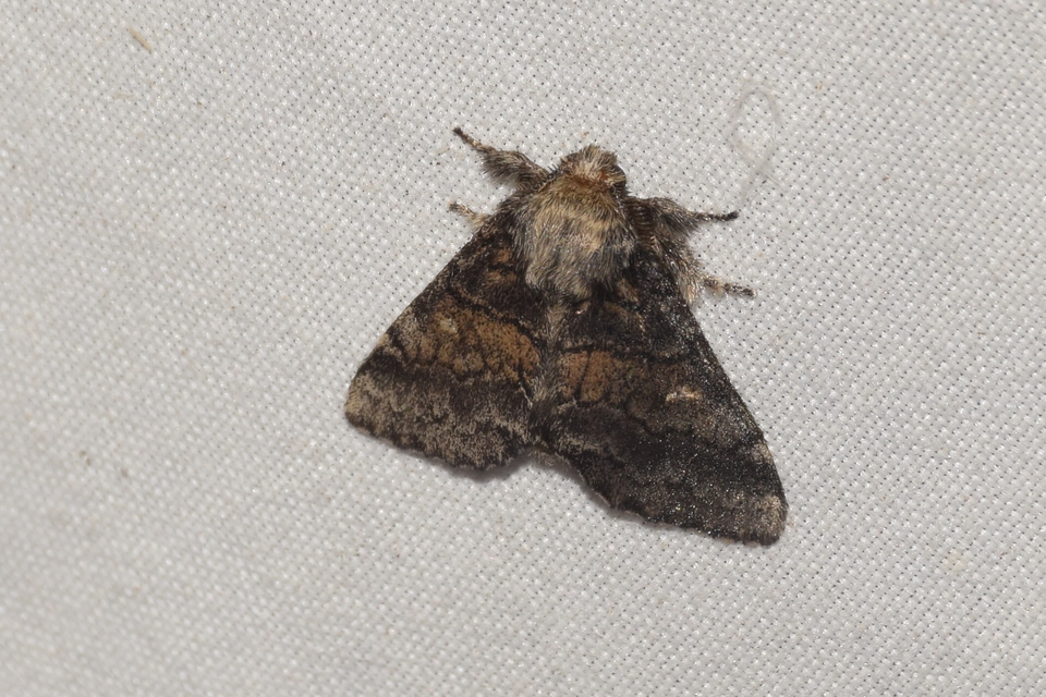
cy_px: 348
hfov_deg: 9.8
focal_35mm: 210
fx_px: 6101
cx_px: 523
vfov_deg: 6.5
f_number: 13
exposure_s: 1/60
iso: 100
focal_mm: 140
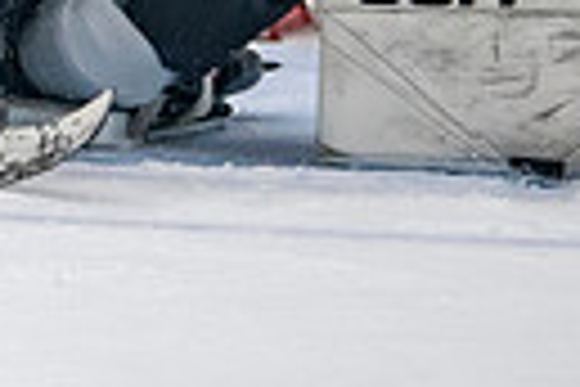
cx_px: -792
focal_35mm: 730
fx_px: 11760
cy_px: -563
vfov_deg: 1.9
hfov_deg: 2.8
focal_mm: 125
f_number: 3.2
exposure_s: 1/640
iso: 2000
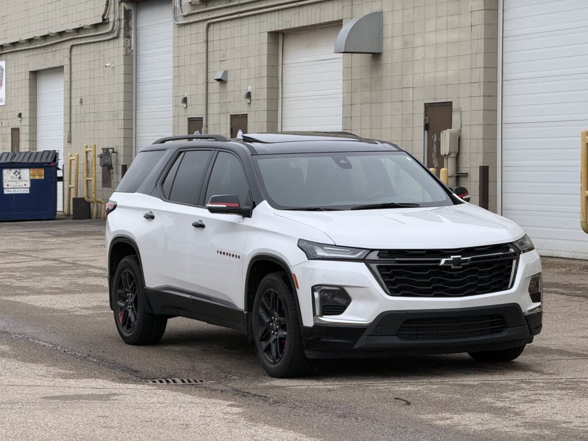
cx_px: 294
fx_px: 2038
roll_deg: -0.2
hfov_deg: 16.4
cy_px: 220
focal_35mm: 120
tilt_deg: -0.8
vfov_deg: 12.3
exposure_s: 1/99
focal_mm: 15.66
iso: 250
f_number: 2.8
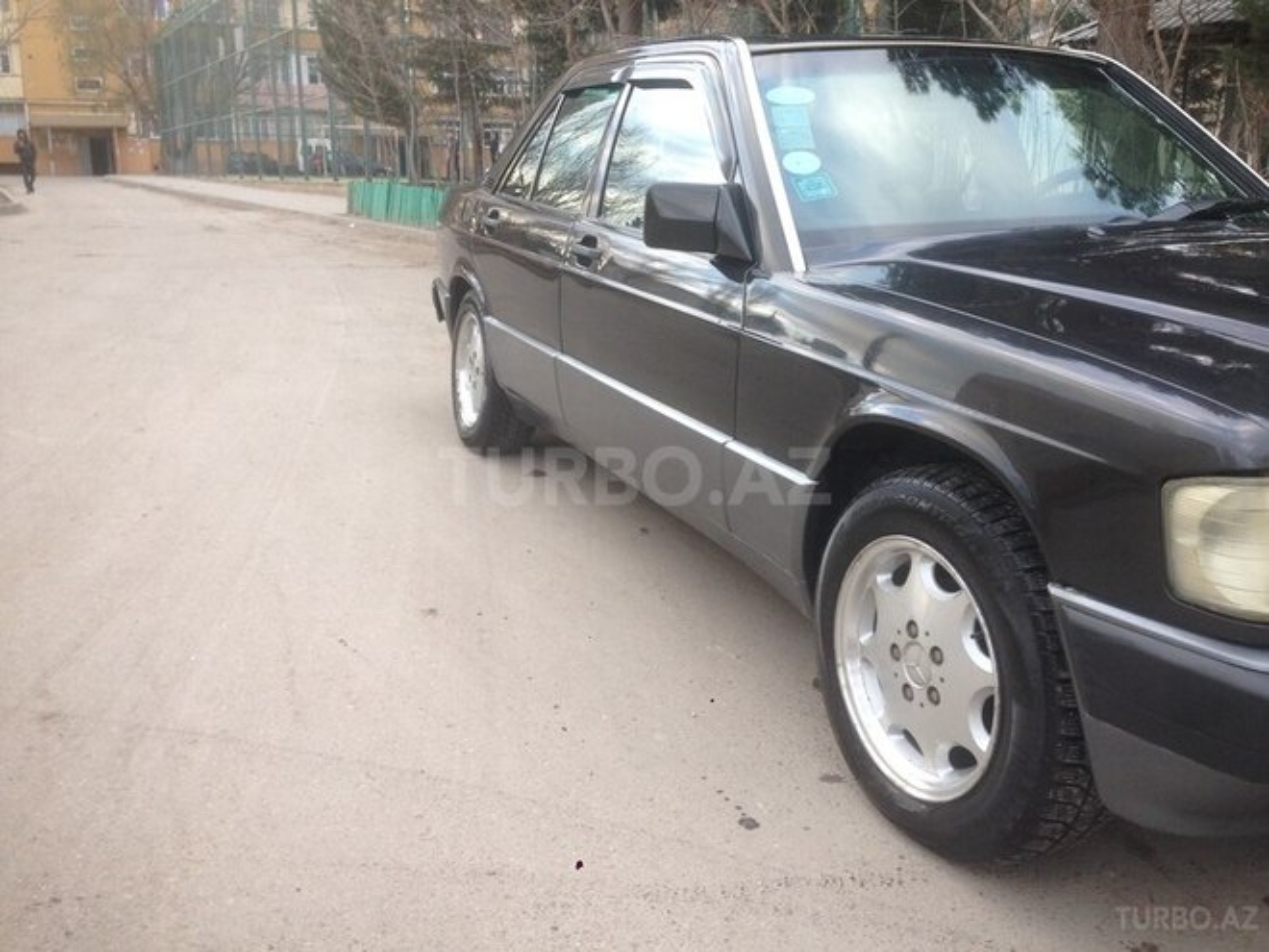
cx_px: 634
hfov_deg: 55.4
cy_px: 476
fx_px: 1210
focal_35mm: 33
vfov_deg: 42.9
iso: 64
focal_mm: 4.12
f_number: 2.4
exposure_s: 1/100
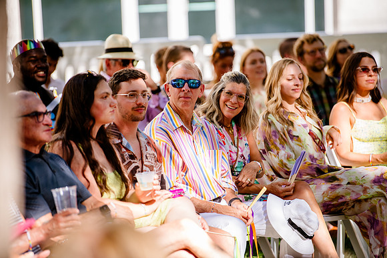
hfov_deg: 10.8
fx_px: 2043
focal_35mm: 190
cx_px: 194
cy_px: 129
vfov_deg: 7.2
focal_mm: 190
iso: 400
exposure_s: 1/640
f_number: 2.8
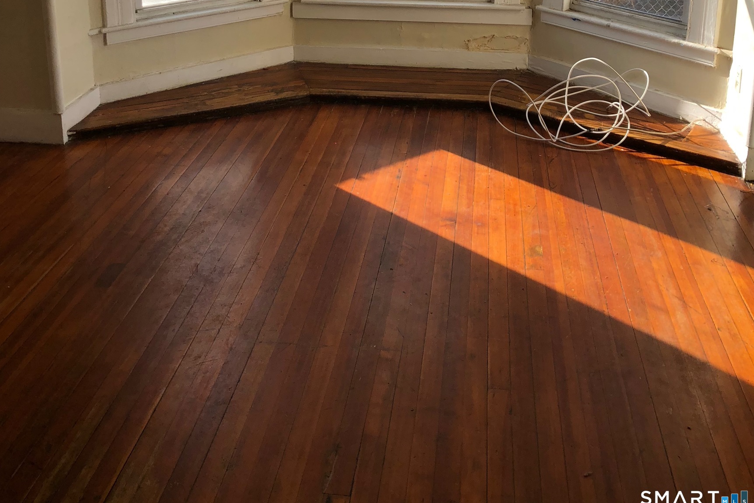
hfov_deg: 49.5
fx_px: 817
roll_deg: -1.3
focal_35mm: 39
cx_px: 378
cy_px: 9
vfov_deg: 31.8
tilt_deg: -13.4
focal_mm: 4
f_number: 1.8
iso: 20
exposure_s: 1/345
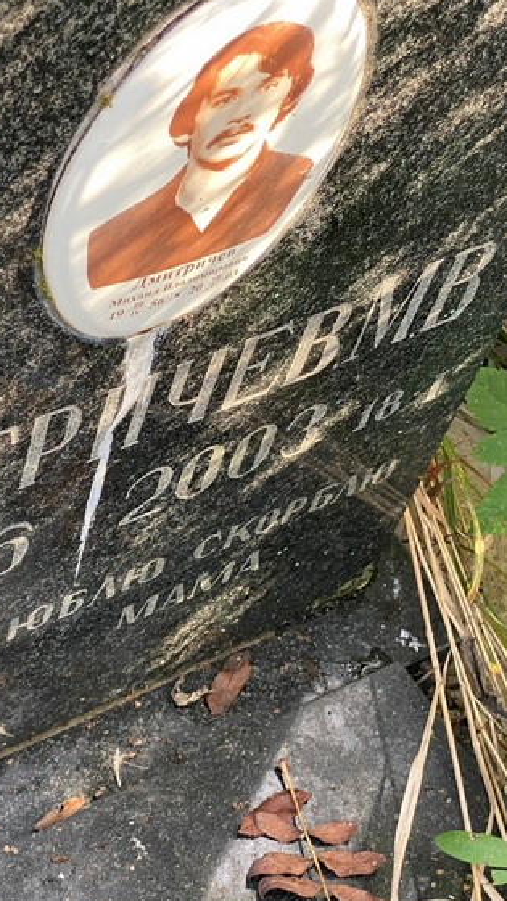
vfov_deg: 26.2
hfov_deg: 14.8
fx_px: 1936
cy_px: 449
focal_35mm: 81
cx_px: 109
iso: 64
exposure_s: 1/121
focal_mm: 6
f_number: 2
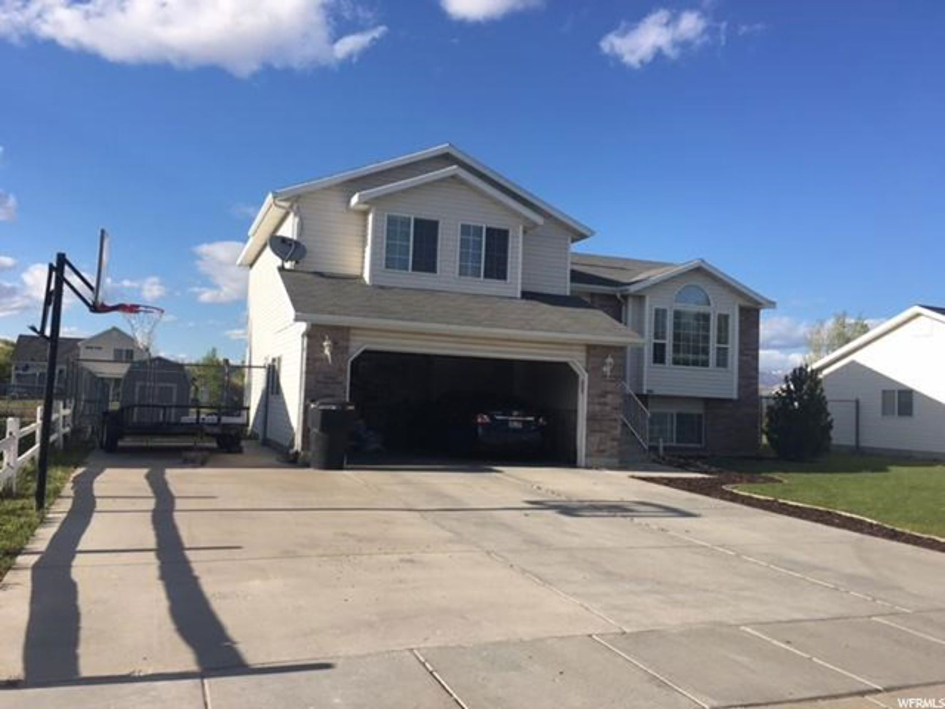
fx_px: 792
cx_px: 472
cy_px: 354
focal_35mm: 29
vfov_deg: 48.2
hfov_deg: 61.7
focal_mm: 4.15
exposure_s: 1/1241
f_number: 2.2
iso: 25
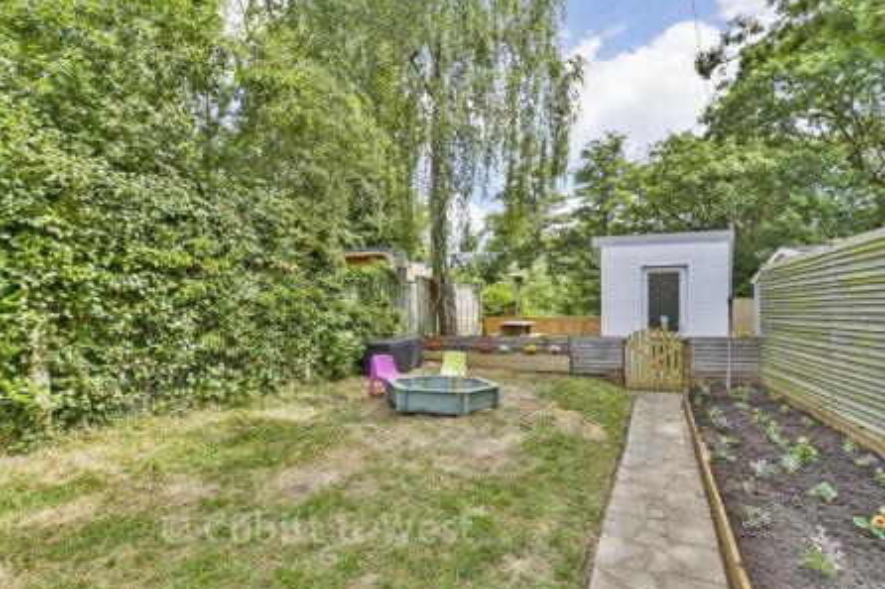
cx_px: 468
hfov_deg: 96.6
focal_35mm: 16
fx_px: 393
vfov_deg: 73.6
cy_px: 312
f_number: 8
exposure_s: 1/60
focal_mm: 10
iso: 160
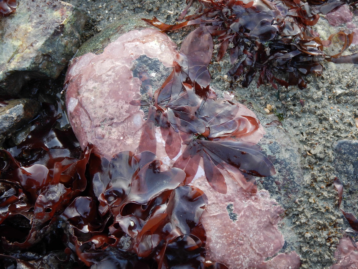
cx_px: 179
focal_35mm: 61
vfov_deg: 24.0
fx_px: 631
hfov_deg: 31.7
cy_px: 134
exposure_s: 1/60
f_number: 4.4
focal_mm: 11
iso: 125
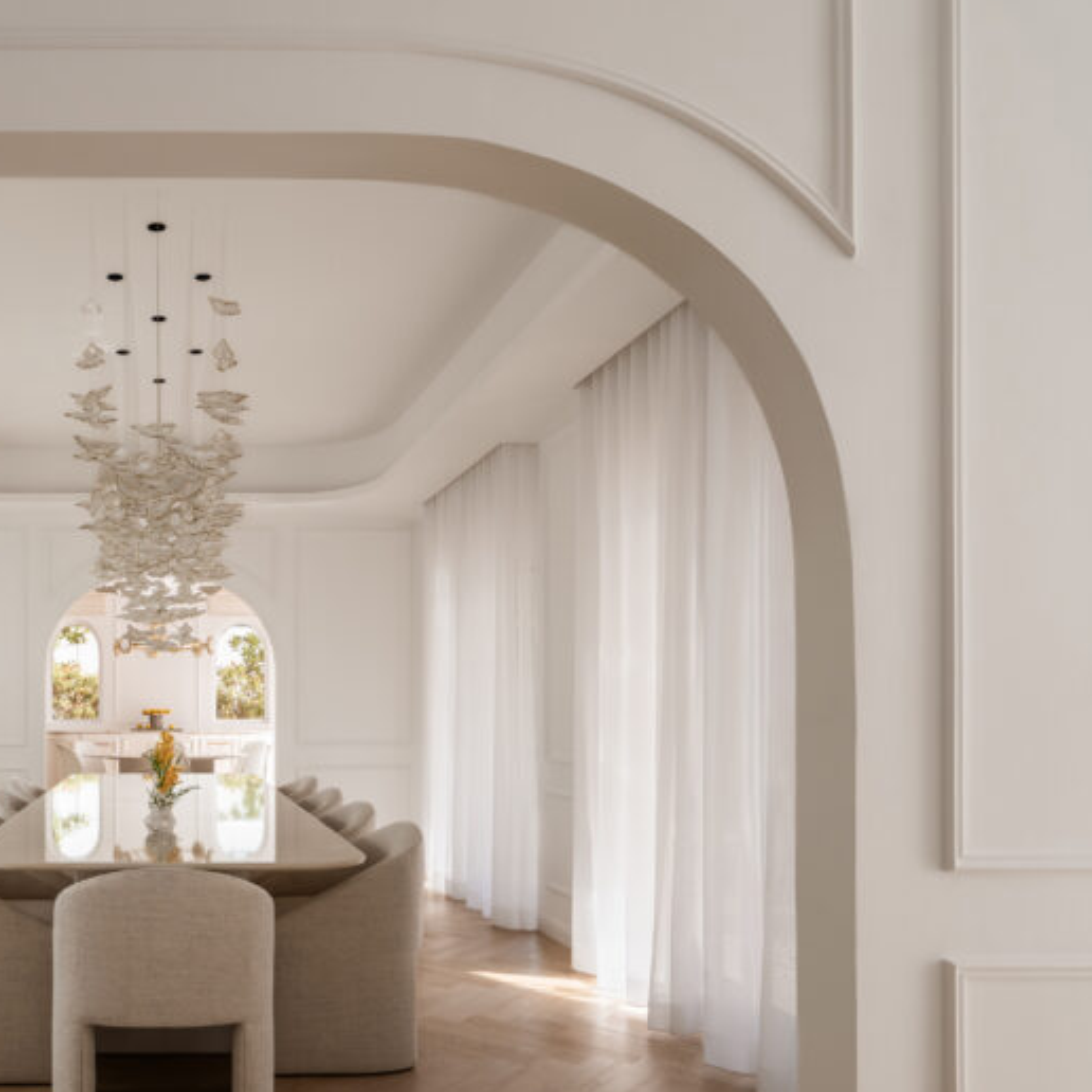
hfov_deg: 53.8
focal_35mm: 27
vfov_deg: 58.1
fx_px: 964
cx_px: 174
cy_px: 706
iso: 125
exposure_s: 1/50
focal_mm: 16
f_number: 10
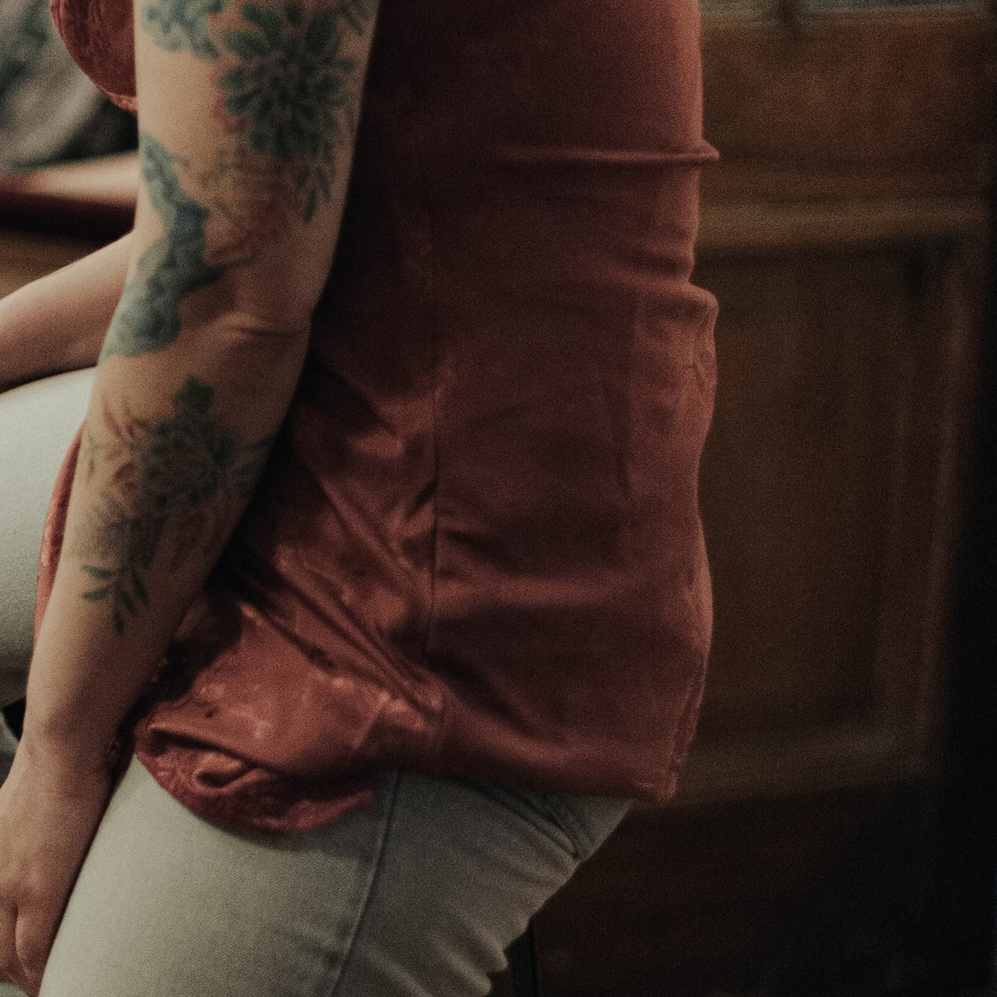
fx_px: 4627
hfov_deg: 12.1
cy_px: 541
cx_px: -74
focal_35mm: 142
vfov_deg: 12.3
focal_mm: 50
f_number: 1.4
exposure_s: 1/200
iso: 2500
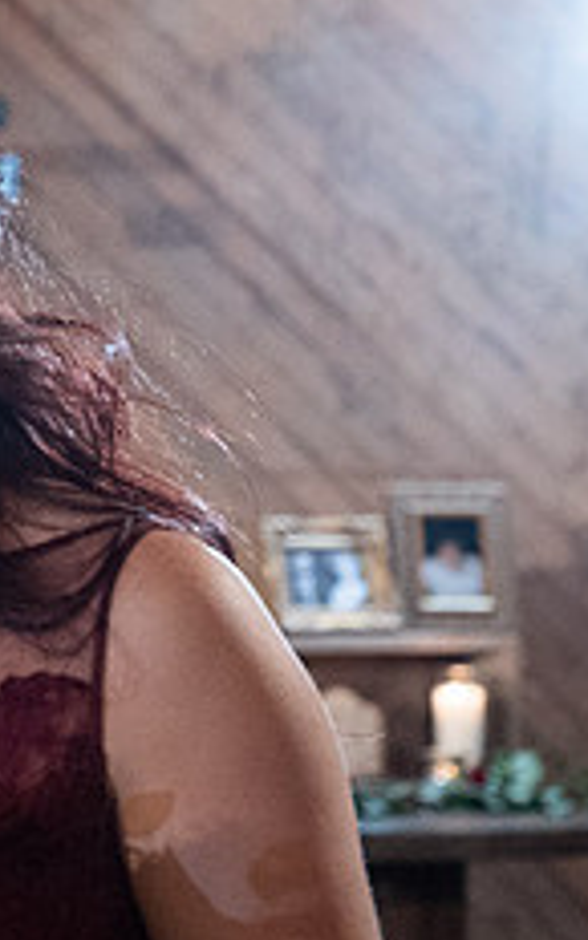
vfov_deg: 14.6
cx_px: -462
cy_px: 383
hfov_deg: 8.8
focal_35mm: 143
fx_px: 3666
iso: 6400
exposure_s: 1/200
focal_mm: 56
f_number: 4
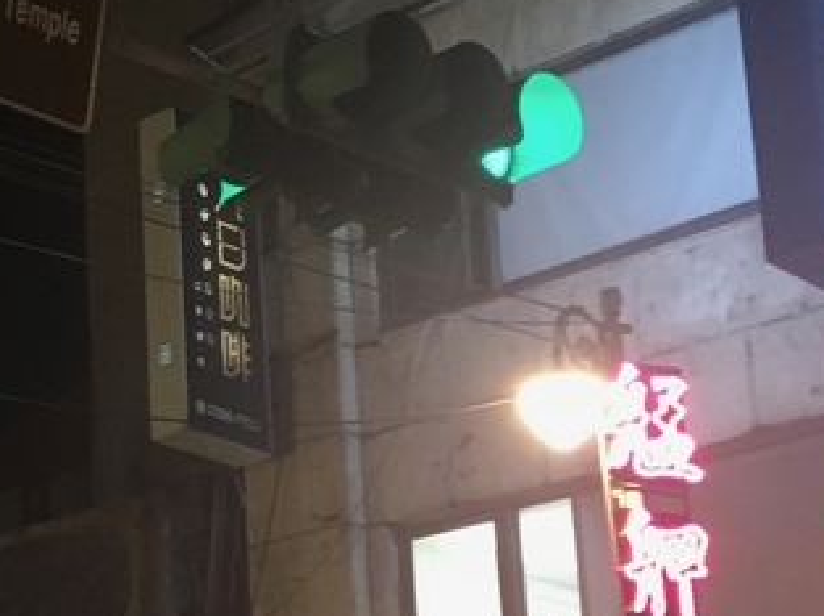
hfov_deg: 18.6
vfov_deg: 15.3
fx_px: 2259
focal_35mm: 95
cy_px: 571
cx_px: -361
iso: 160
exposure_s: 1/30
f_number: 2.2
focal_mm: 4.15
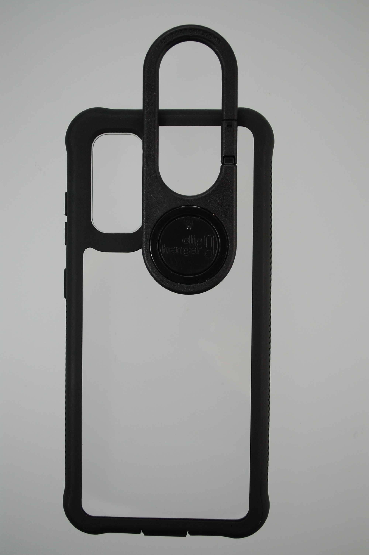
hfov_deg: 25.0
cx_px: 184
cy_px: 278
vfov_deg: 36.9
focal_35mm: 54
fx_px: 832
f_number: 5.3
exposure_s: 1/80
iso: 400
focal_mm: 36
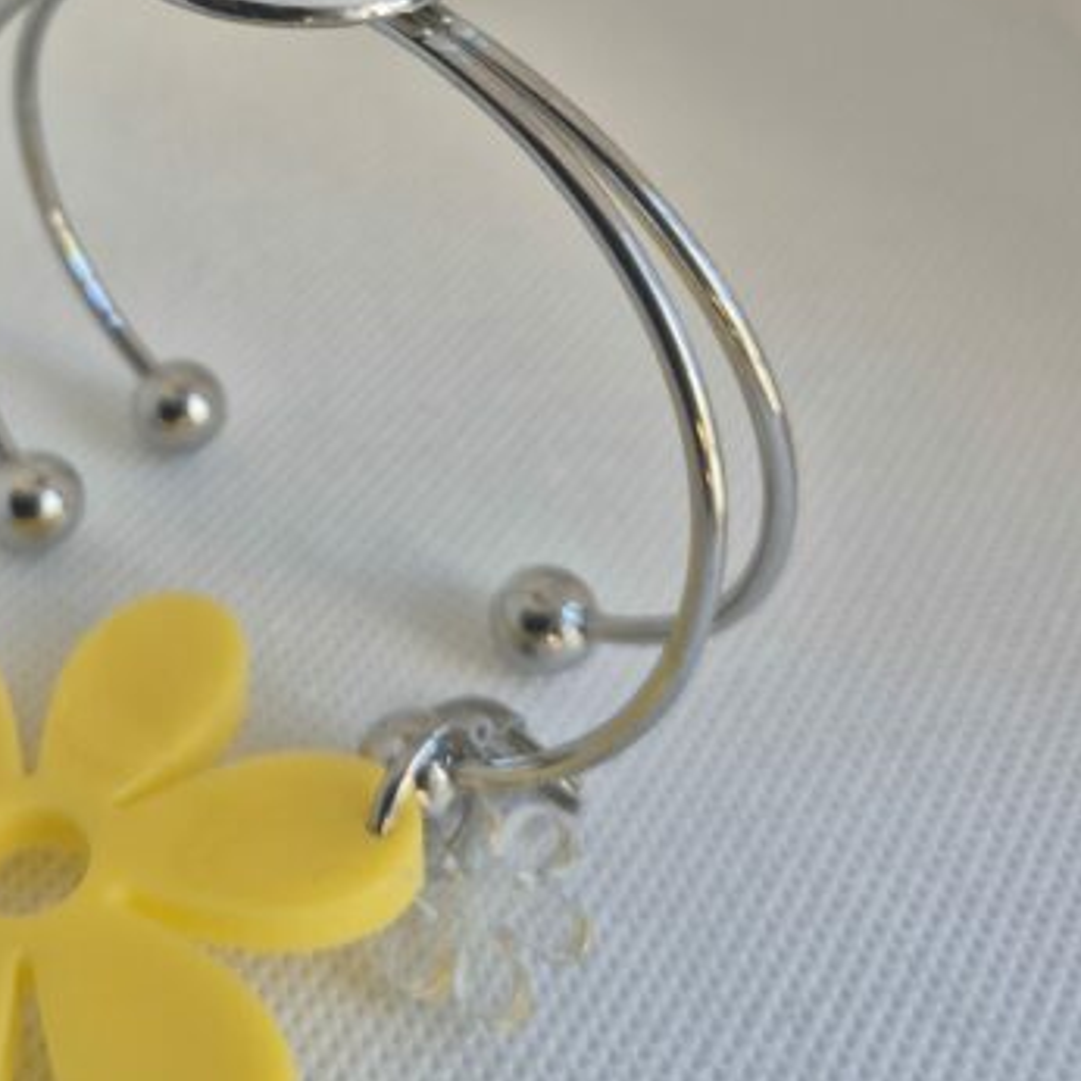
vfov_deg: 34.2
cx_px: 200
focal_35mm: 47
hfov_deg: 34.8
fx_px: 1661
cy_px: 119
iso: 64
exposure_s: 1/100
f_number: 1.8
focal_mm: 5.4
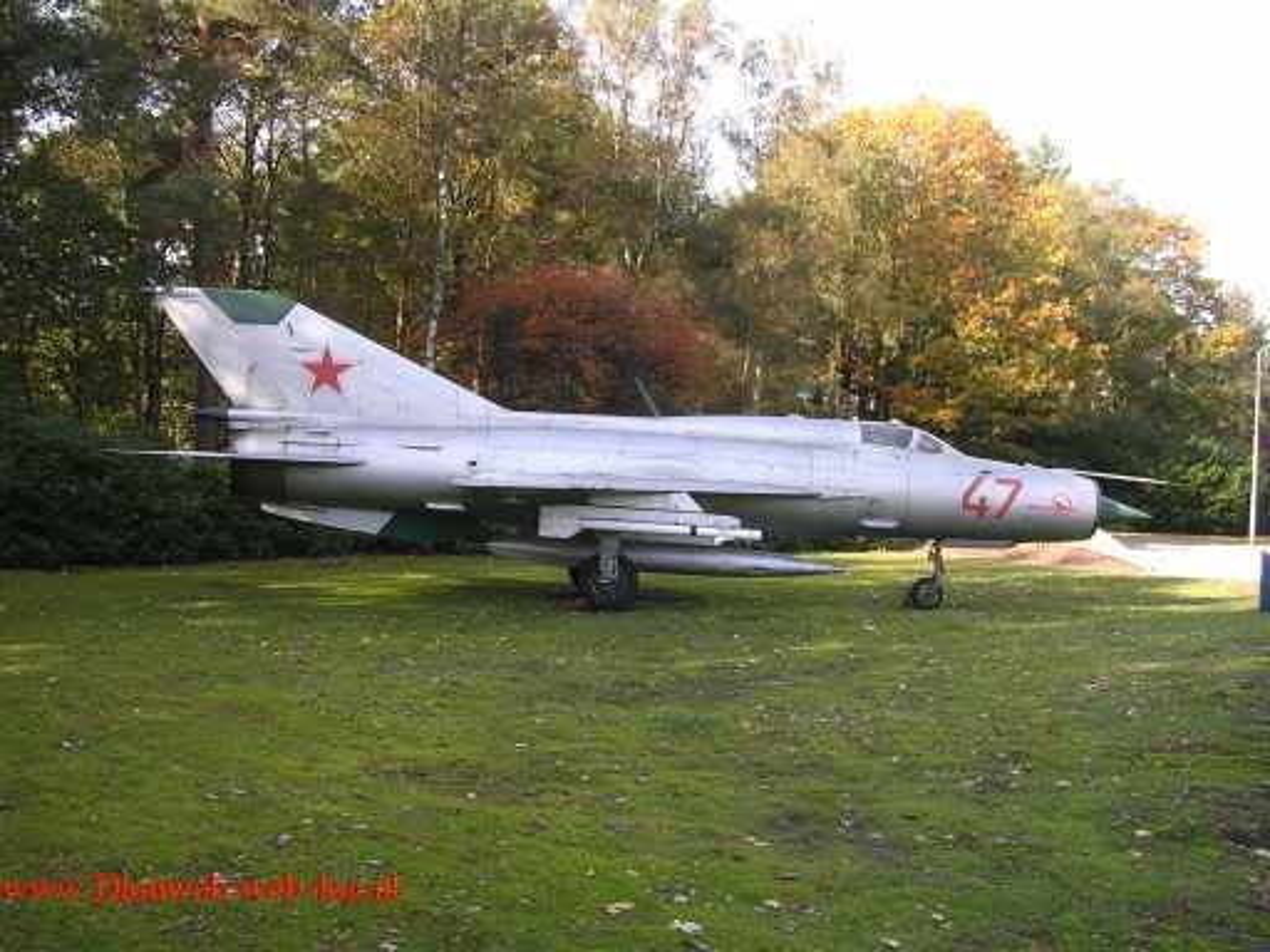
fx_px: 1394
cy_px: 476
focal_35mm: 38
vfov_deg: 37.7
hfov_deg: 49.0
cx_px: 635
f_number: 2.8
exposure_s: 1/187
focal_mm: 5.8
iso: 100
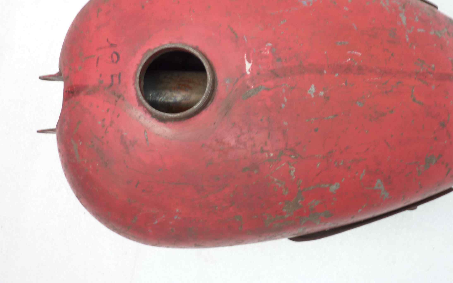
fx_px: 383
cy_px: 102
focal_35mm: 31
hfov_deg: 60.9
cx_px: 261
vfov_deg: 40.3
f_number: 3.3
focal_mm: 4.1
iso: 125
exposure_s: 1/8
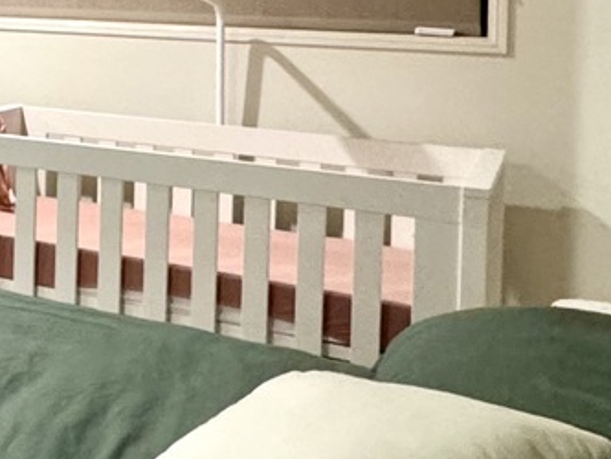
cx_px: -437
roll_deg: -0.2
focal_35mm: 63
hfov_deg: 21.9
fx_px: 1112
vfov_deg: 22.4
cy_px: -6
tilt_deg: -1.5
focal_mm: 2.22
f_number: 2.2
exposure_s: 1/50
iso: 320
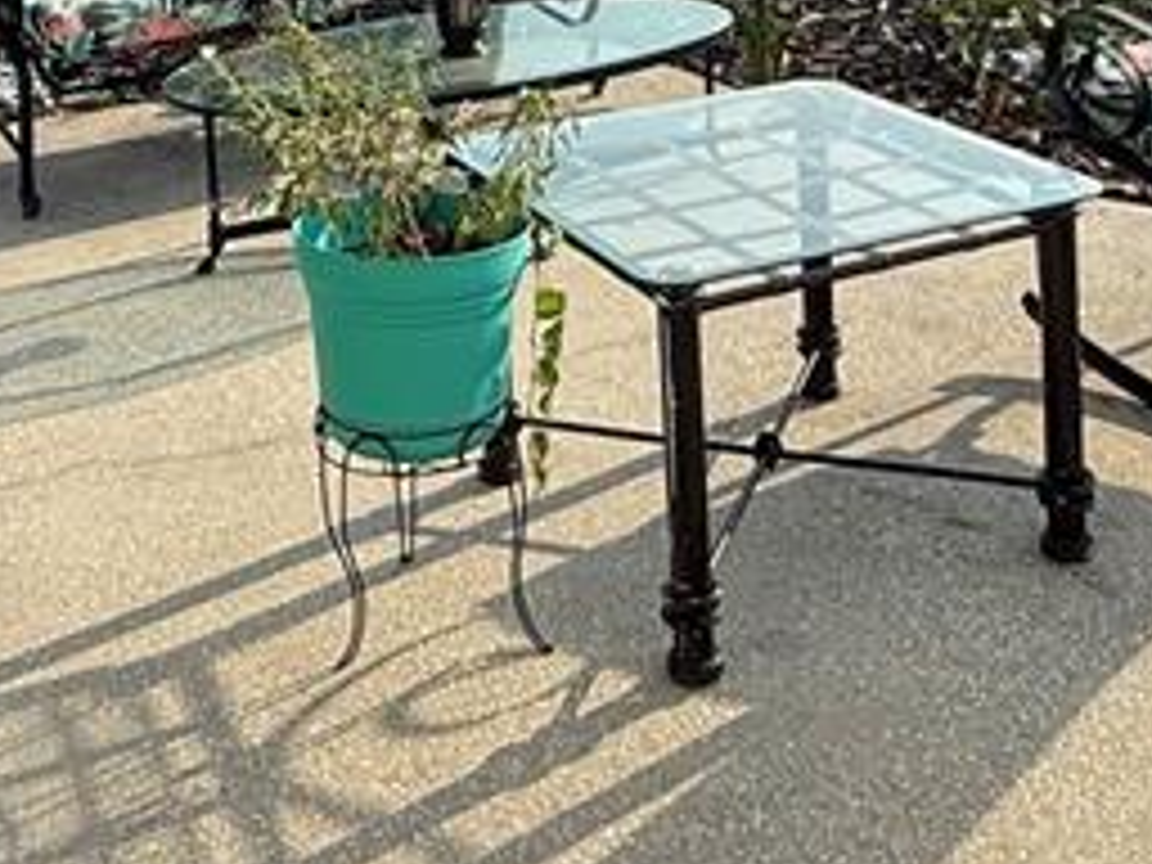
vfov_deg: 23.1
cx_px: 526
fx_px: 1864
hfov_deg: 34.3
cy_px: -266
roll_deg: +2.6
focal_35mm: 56
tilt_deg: -3.9
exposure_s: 1/1901
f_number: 2.2
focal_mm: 2.22
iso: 50
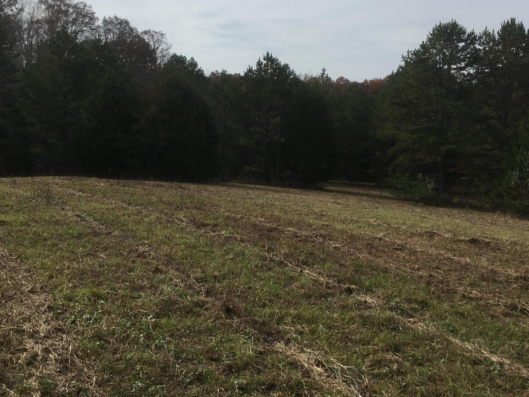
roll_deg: +1.4
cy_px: 150
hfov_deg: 49.0
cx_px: 254
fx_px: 581
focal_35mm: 38
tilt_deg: -5.3
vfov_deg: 37.5
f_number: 2.2
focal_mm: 4.15
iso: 25
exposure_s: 1/2653
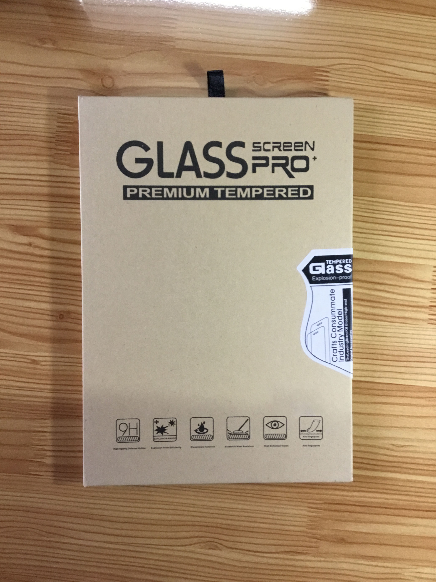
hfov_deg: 45.4
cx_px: 218
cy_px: 291
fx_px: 521
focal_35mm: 31
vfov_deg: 58.4
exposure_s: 1/33
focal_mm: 3.3
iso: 160
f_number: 2.4
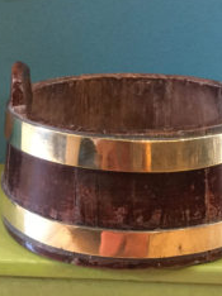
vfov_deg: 36.1
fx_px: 454
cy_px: 175
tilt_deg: -28.6
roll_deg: -1.0
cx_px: 141
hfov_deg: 27.4
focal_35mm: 53
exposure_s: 1/17
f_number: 2.4
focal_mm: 3.3
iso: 400
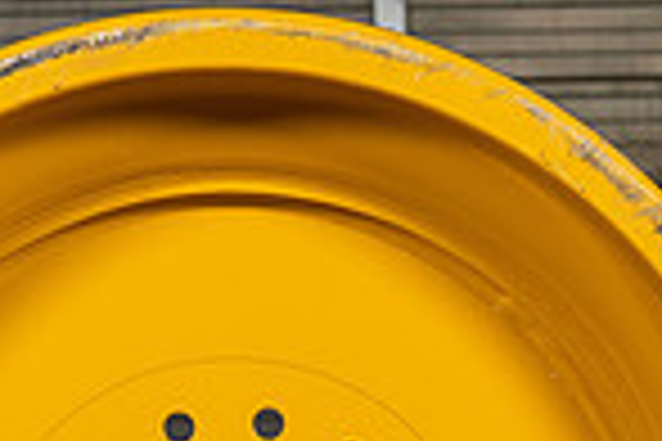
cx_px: 261
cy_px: 709
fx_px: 3494
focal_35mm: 190
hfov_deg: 10.8
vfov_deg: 7.1
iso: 800
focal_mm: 48
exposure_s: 1/100
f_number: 5.6
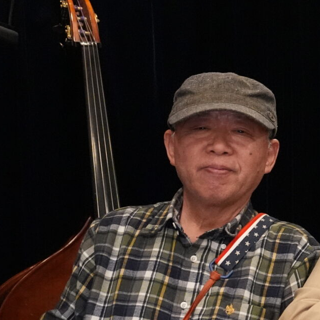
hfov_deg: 13.2
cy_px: 239
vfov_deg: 14.5
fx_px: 1255
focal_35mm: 120
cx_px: 559
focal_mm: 35
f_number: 4
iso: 8000
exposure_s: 1/400
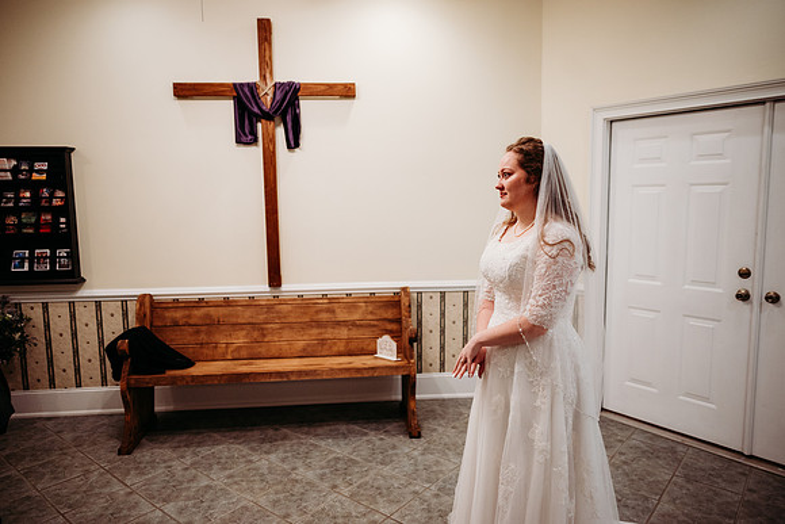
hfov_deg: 73.7
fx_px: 523
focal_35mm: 24
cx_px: 392
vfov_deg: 53.2
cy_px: 262
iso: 800
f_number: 2.2
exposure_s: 1/200
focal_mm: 24
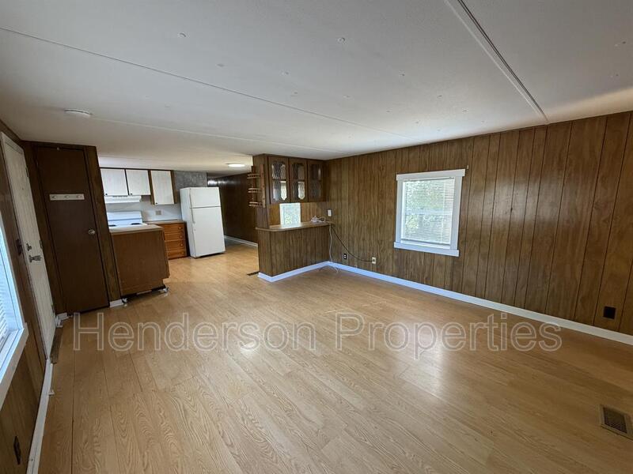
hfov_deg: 102.1
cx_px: 316
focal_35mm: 14
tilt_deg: -10.3
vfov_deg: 85.7
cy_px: 237
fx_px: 256
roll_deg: +0.9
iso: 320
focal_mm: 2.22
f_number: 2.2
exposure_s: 1/80
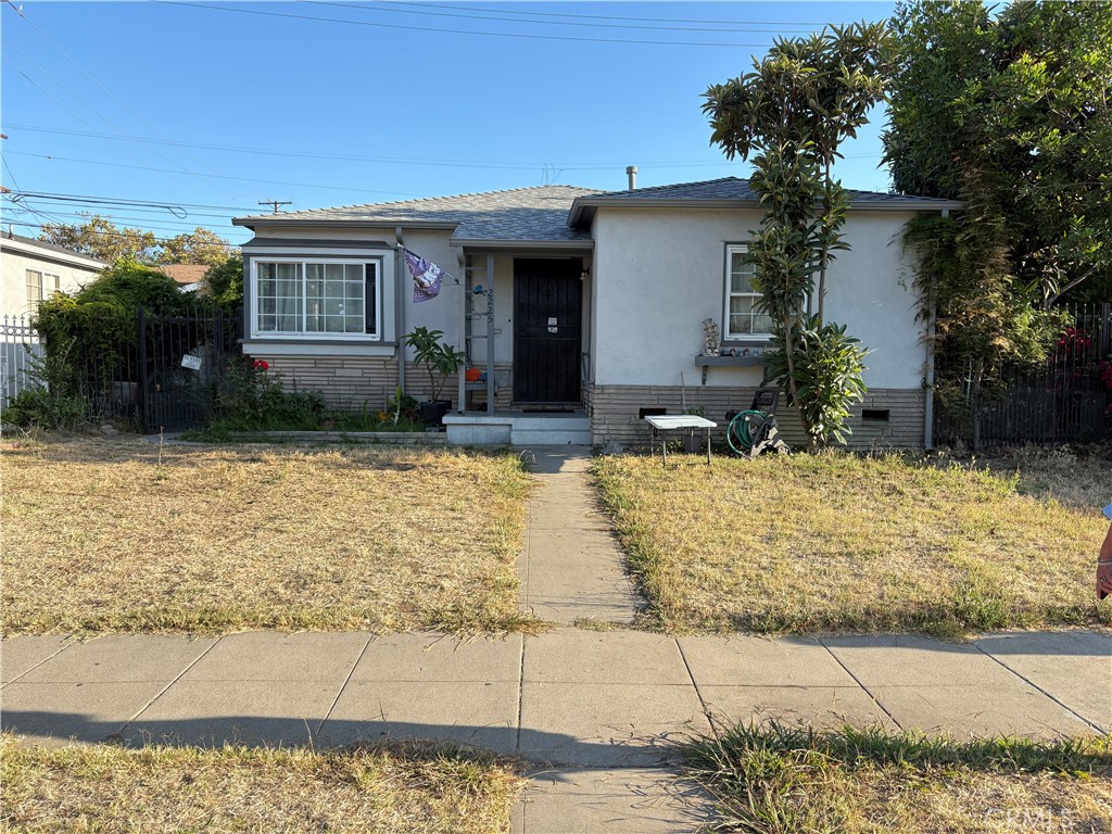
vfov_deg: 53.1
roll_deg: +0.2
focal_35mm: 26
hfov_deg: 67.3
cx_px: 556
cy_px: 417
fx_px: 835
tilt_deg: -2.3
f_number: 1.6
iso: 64
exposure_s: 1/635
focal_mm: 5.96
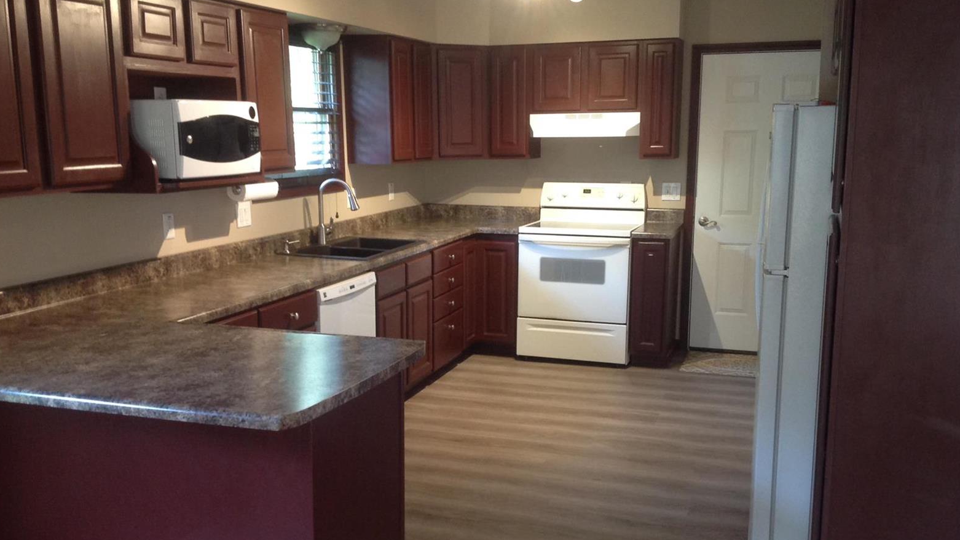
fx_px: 993
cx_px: 484
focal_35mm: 39
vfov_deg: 30.4
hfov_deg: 51.6
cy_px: 304
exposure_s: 1/15
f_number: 2.4
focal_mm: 4.28
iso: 125
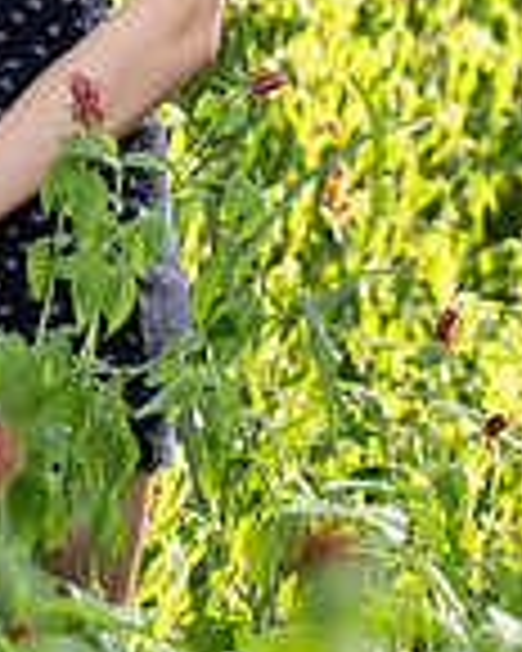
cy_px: -288
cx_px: -45
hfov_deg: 2.6
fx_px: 11278
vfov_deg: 3.3
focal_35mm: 584
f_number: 8
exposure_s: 1/200
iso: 640
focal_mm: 200
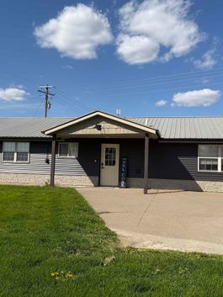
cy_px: 147
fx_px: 292
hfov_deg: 41.8
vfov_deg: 53.9
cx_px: 116
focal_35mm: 34
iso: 80
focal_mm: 6.76
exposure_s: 1/6173
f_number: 1.78
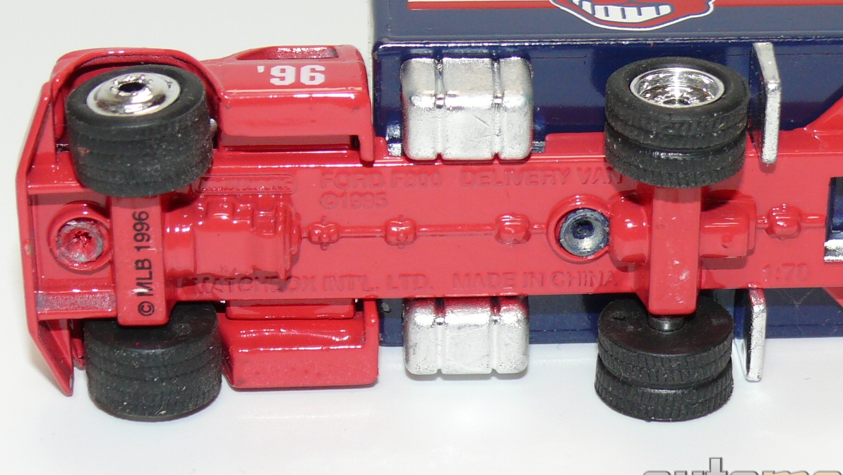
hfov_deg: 16.9
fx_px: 2839
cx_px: 479
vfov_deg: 9.5
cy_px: 127
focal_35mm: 127
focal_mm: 12.3
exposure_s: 1/30
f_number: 4
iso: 100
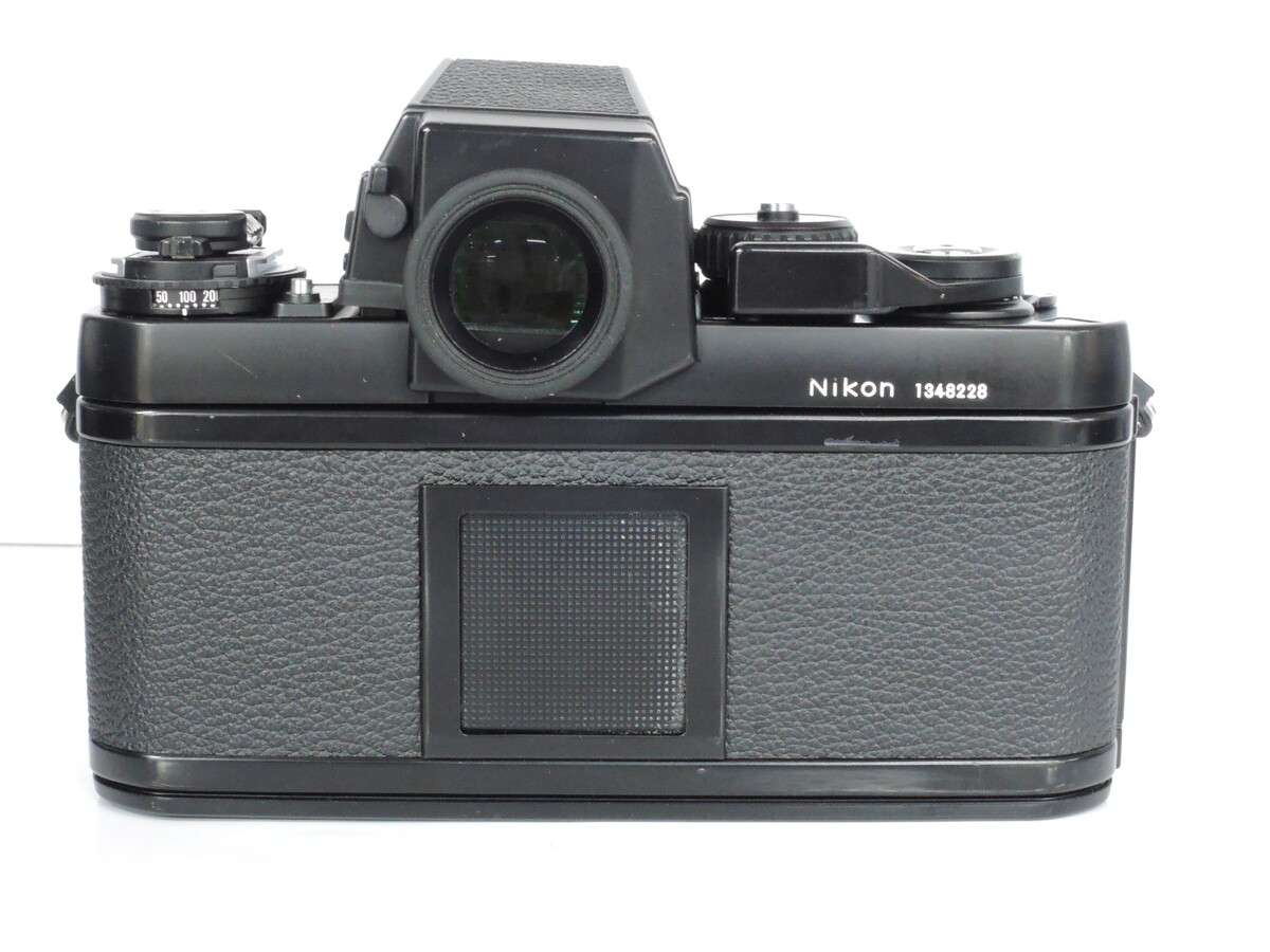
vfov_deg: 21.9
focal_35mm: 67
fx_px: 2458
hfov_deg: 29.0
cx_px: 635
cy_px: 476
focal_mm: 14.3
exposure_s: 1/15
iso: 1600
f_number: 7.1
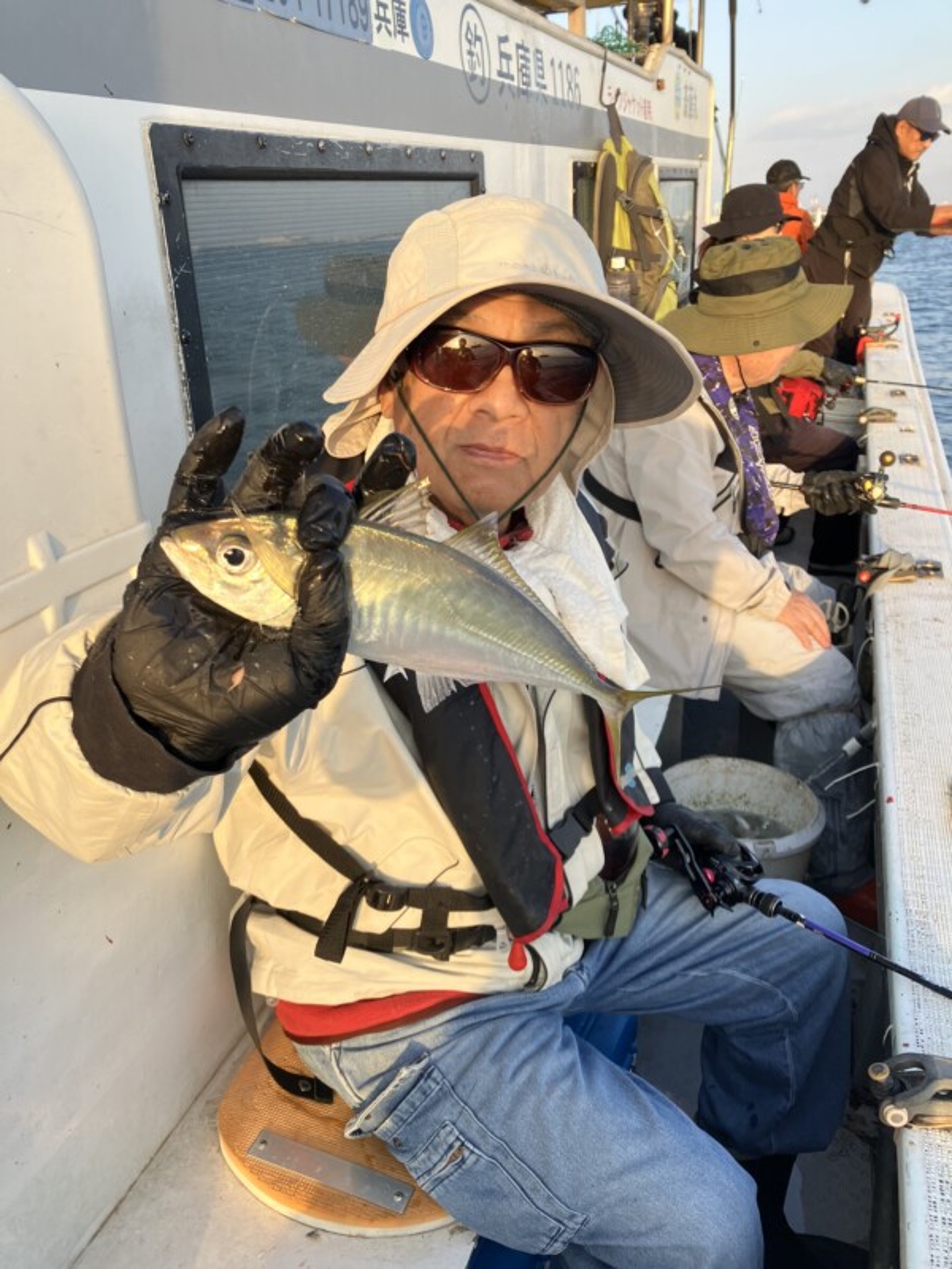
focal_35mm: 28
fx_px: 1027
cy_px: 634
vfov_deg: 63.4
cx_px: 476
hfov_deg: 49.7
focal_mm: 3.99
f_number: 1.8
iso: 25
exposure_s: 1/224
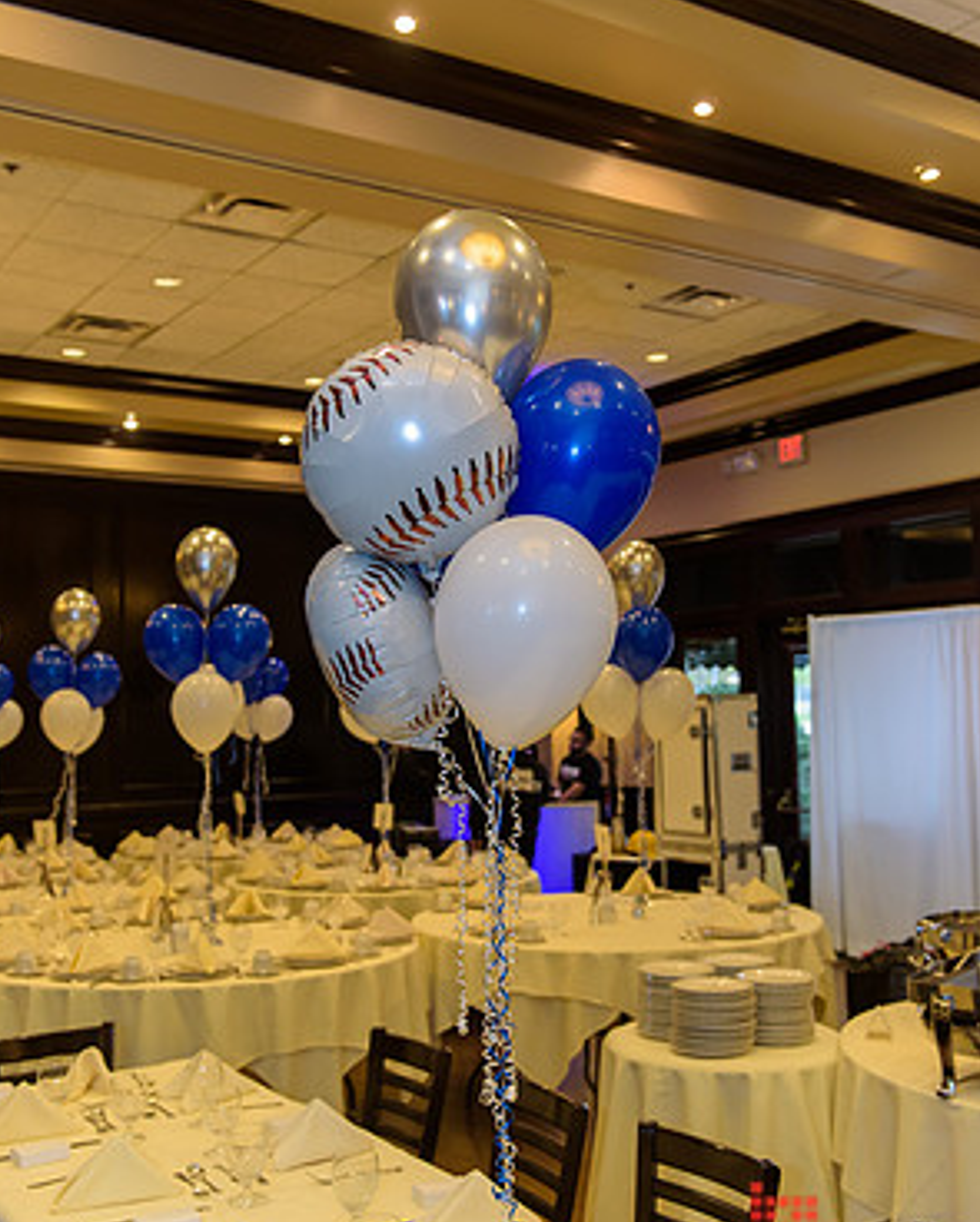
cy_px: 604
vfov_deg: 46.8
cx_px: 485
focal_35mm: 39
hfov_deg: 38.3
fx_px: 1412
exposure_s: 1/125
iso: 1250
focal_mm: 34
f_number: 3.2
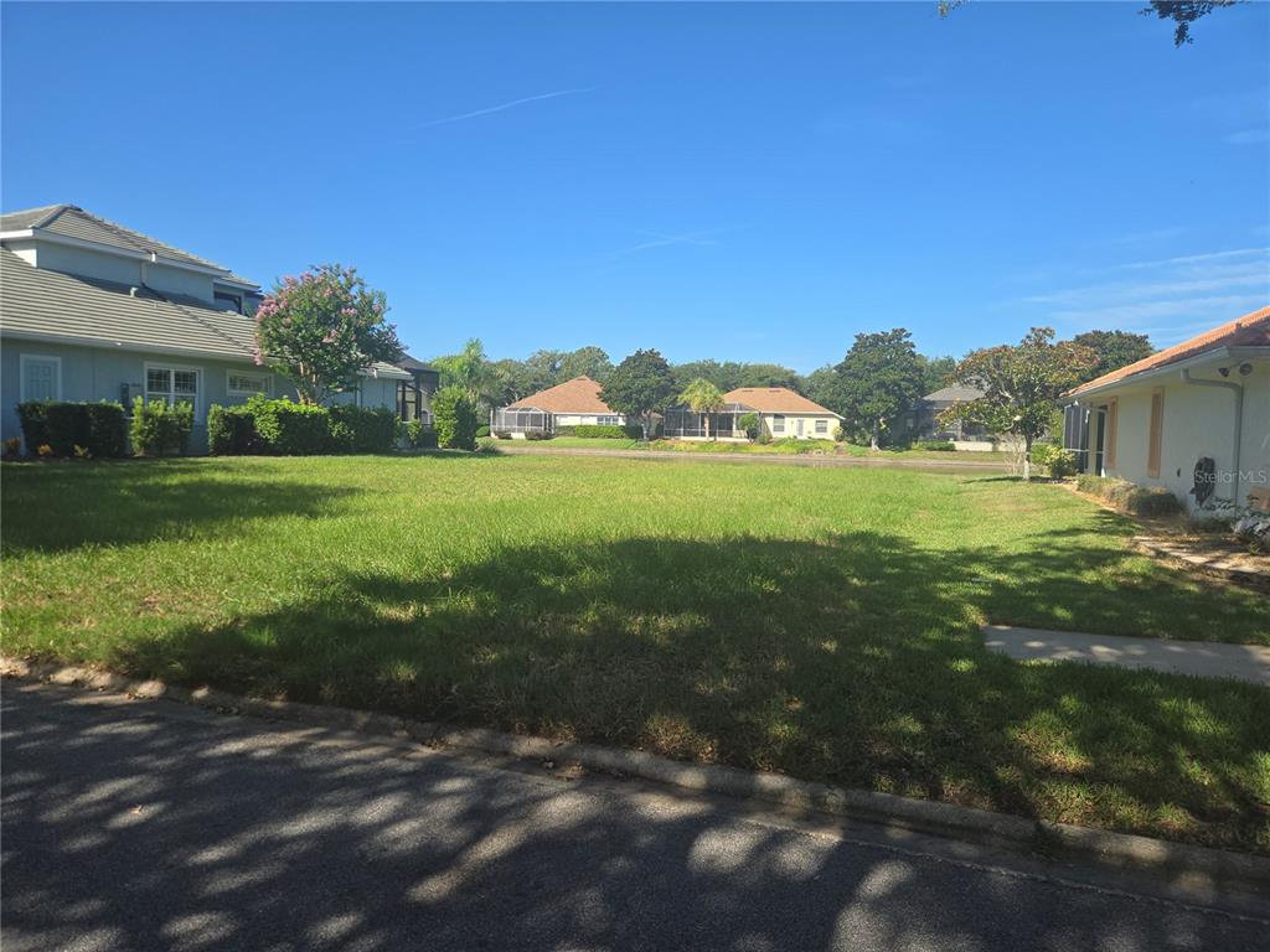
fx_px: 844
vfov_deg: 58.9
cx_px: 635
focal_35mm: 23
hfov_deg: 73.9
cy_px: 476
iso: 25
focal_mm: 5.4
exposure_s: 1/1208
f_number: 1.8
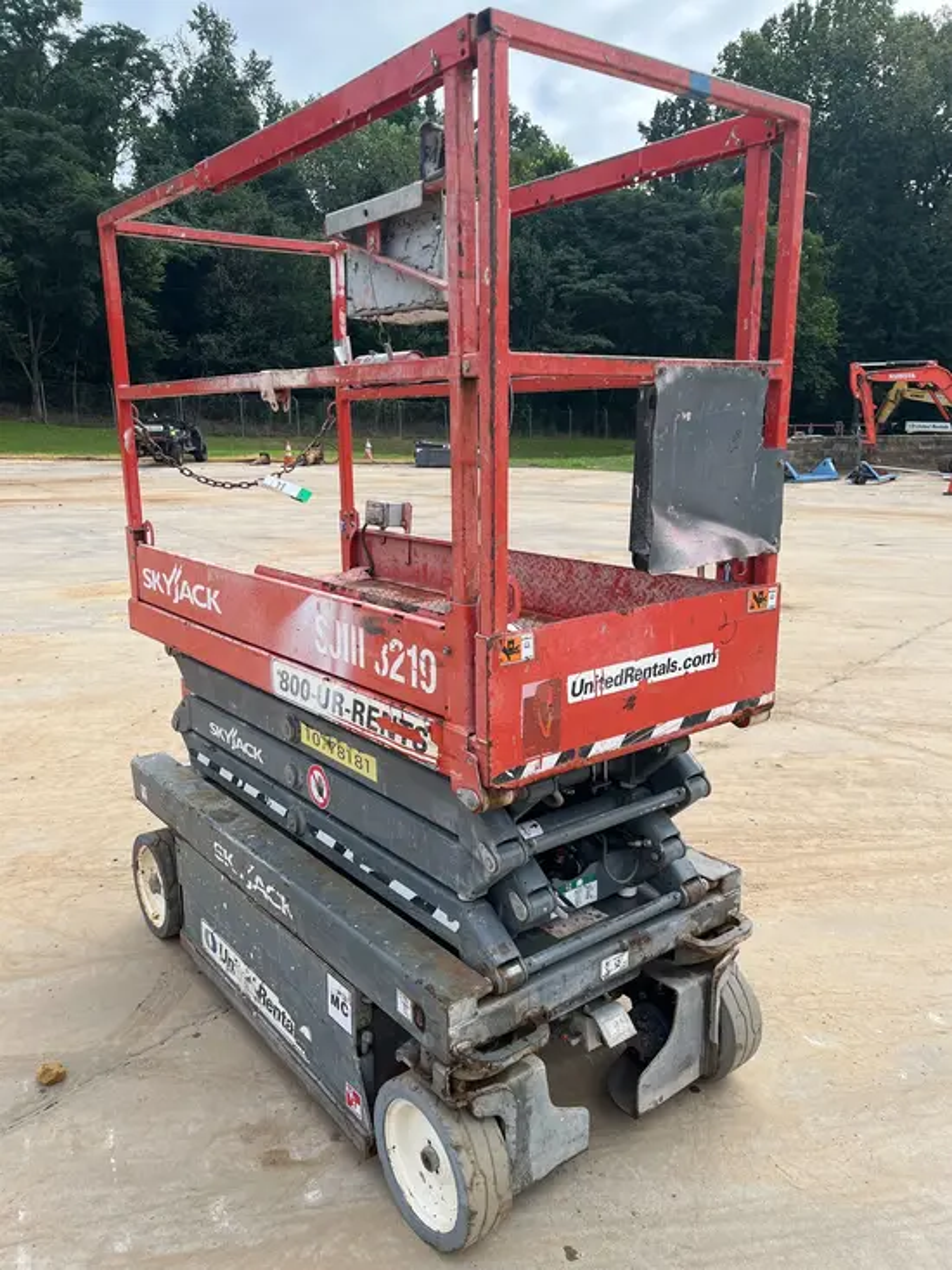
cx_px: 476
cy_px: 635
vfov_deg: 67.3
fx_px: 953
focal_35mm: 26
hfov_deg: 53.1
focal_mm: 5.1
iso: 50
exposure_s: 1/1294
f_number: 1.6
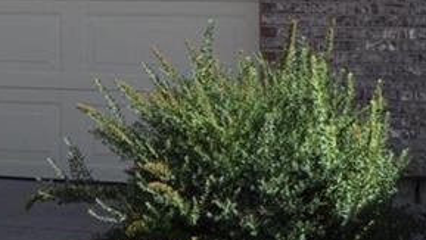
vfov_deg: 6.9
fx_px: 1864
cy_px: -358
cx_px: 102
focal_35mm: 165
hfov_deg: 13.0
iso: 200
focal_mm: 19
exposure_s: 1/320
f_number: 9
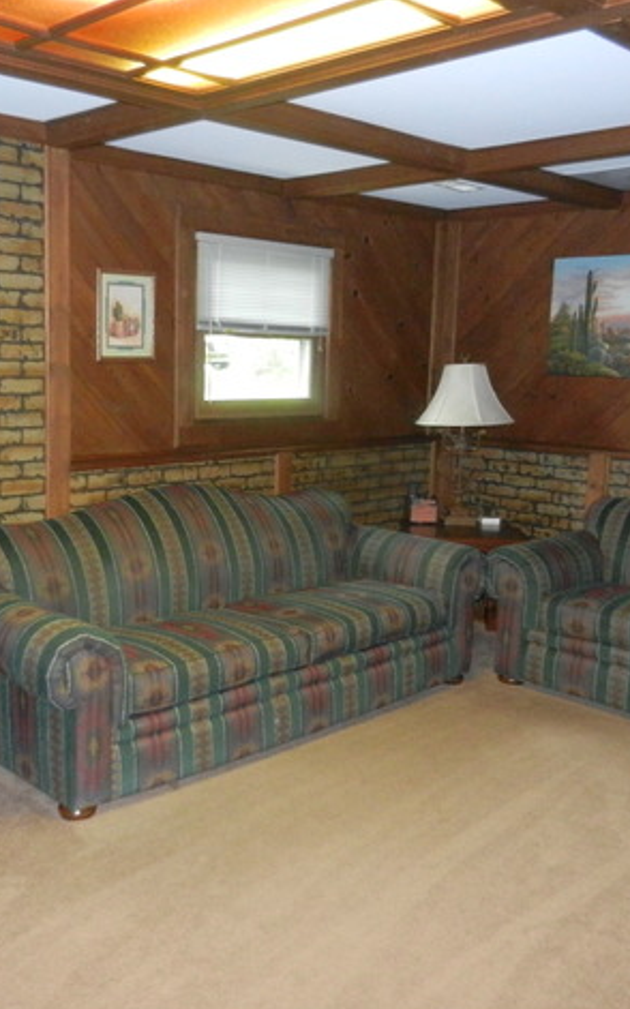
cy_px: 503
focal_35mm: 36
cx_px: 225
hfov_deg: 35.1
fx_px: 990
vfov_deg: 54.0
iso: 800
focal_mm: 4.5
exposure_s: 1/30
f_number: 3.5
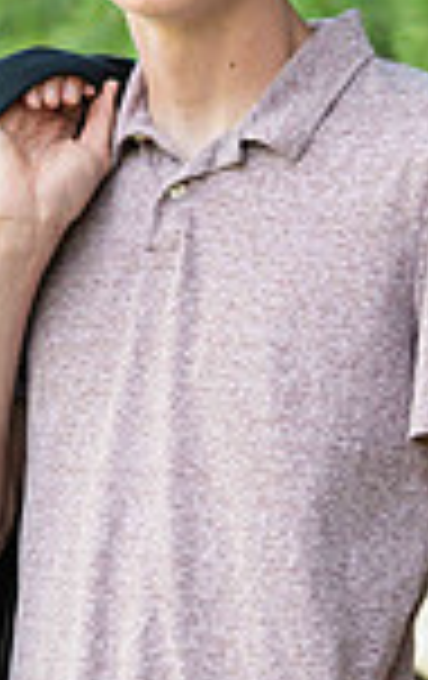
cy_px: 356
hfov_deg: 4.1
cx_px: 41
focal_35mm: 318
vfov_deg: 6.6
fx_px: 5907
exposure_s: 1/200
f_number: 6.3
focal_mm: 105
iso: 500
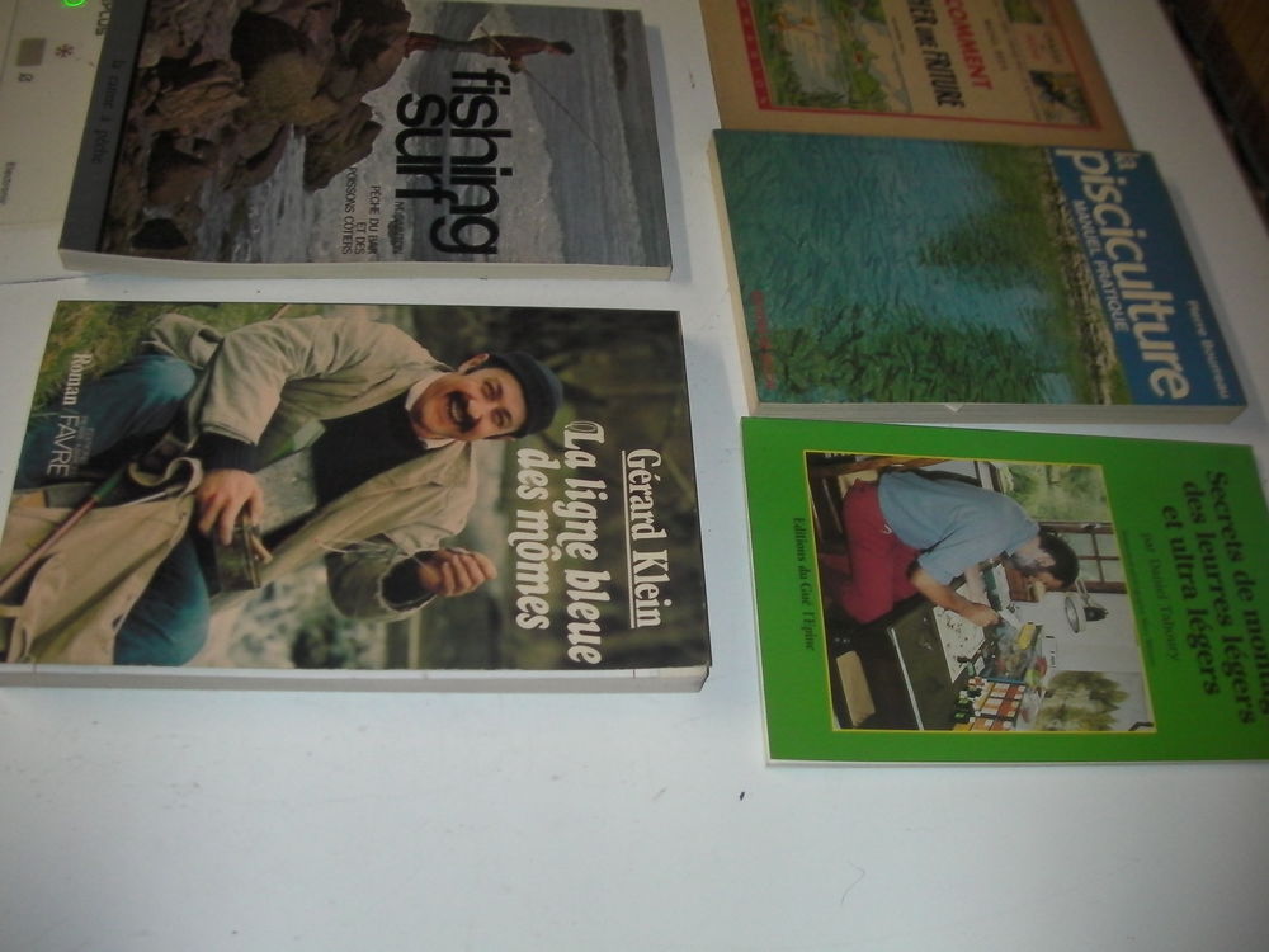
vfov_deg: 37.7
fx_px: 1393
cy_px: 476
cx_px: 634
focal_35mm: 38
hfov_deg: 49.0
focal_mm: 6.3
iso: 200
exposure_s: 1/30
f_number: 3.5
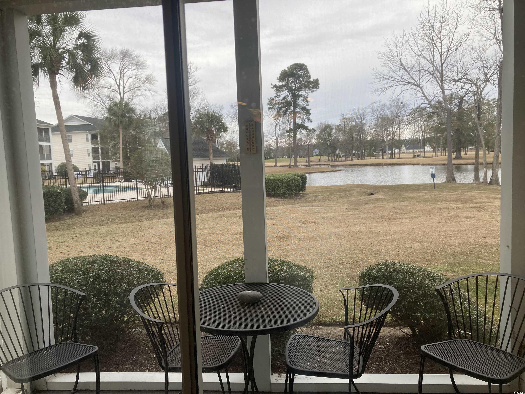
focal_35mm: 28
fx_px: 425
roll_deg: +2.5
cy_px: 197
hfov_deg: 63.4
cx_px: 262
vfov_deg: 49.7
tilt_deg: -5.4
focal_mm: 3.99
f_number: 1.8
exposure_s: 1/302
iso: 20
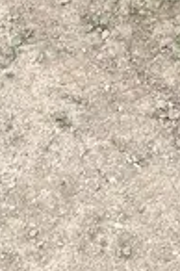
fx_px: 1022
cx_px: 173
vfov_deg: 11.9
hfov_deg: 10.0
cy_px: -396
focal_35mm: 136
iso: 50
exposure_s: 1/742
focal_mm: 5.96
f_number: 1.6
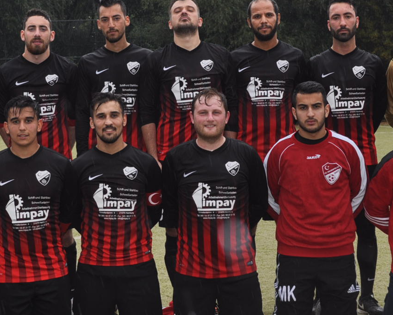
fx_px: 1200
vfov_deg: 14.9
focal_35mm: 103
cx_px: 140
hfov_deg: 18.6
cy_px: 118
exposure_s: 1/200
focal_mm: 29
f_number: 6.3
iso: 200
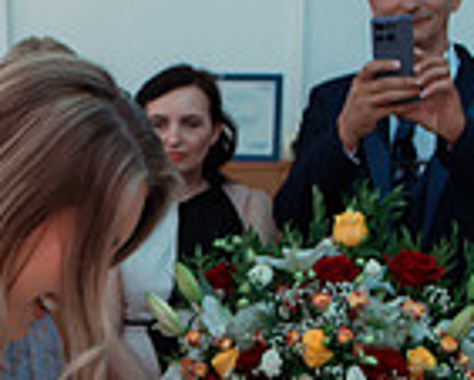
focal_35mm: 135
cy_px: 432
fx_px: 1895
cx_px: -47
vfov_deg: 11.3
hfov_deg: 14.0
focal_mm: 35
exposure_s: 1/320
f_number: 3.2
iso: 800
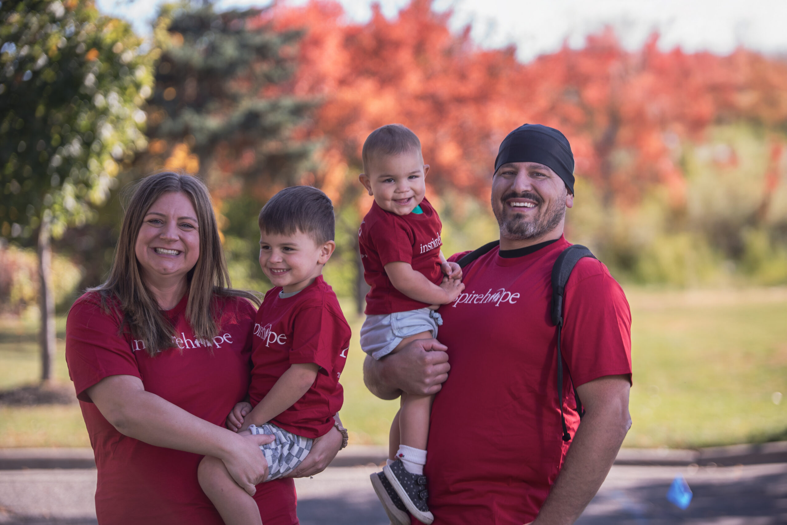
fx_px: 2449
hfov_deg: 18.3
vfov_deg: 12.2
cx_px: 394
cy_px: 262
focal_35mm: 112
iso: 100
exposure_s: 1/250
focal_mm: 112
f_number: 2.8
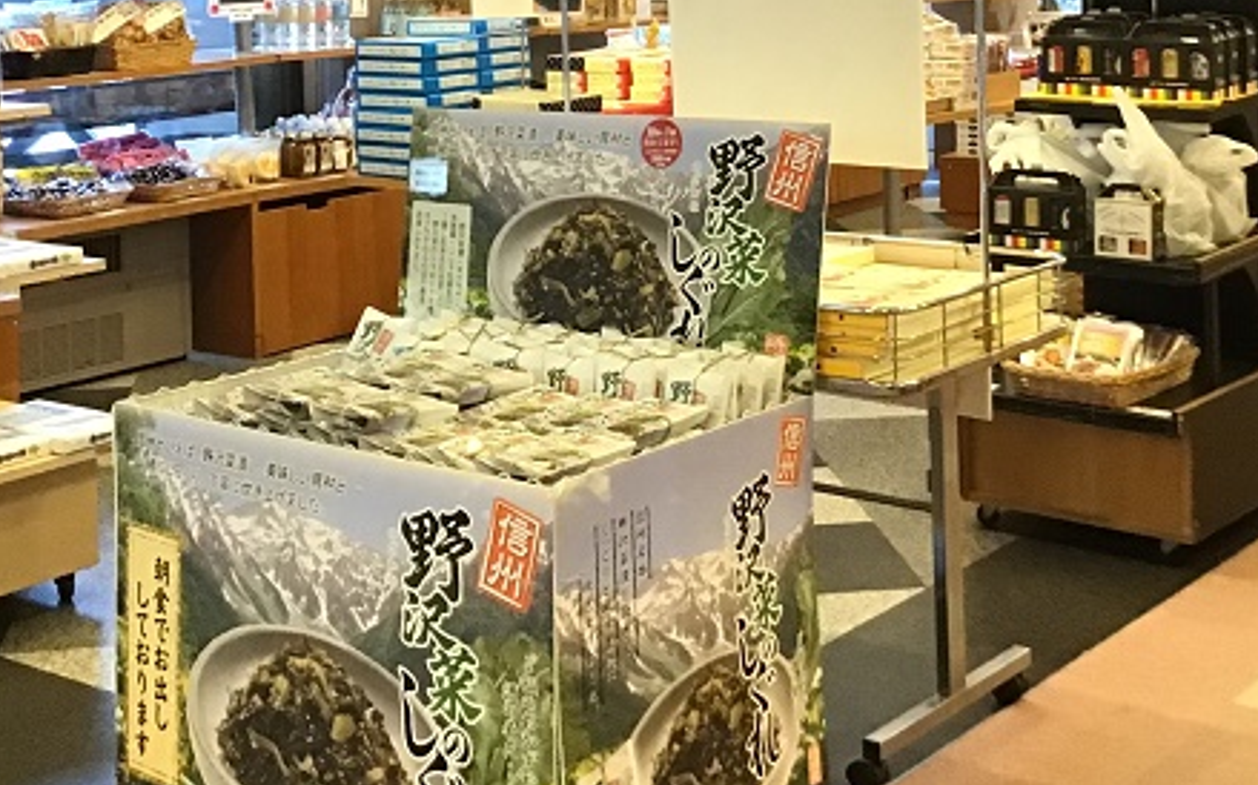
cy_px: 67
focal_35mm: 61
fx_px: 2091
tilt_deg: -4.8
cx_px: 646
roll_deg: +0.2
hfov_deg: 33.5
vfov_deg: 20.8
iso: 160
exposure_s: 1/30
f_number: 2.4
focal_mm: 3.3
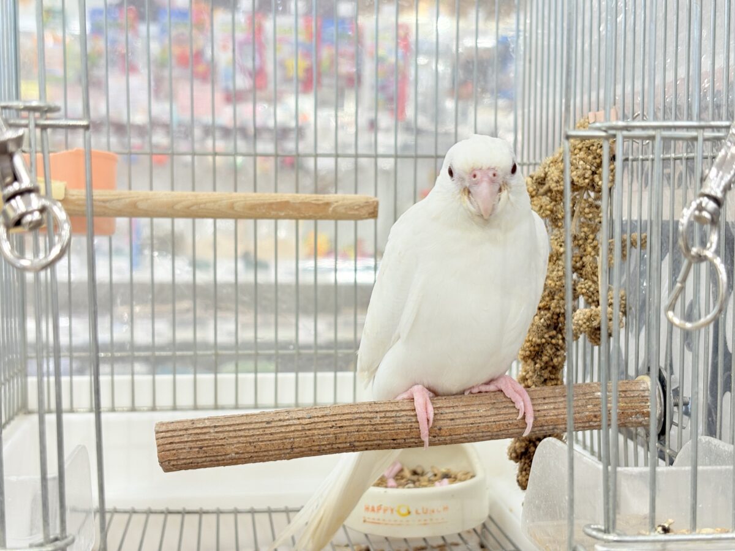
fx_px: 1104
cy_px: 276
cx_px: 368
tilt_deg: -4.7
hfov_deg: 36.8
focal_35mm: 52
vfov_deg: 28.0
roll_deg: -0.5
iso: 50
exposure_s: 1/50
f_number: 1.6
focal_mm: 5.96
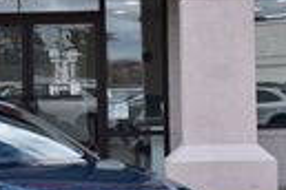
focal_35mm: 140
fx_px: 1112
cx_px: 29
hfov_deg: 14.5
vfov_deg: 9.8
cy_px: 88
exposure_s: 1/320
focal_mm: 30
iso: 400
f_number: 10
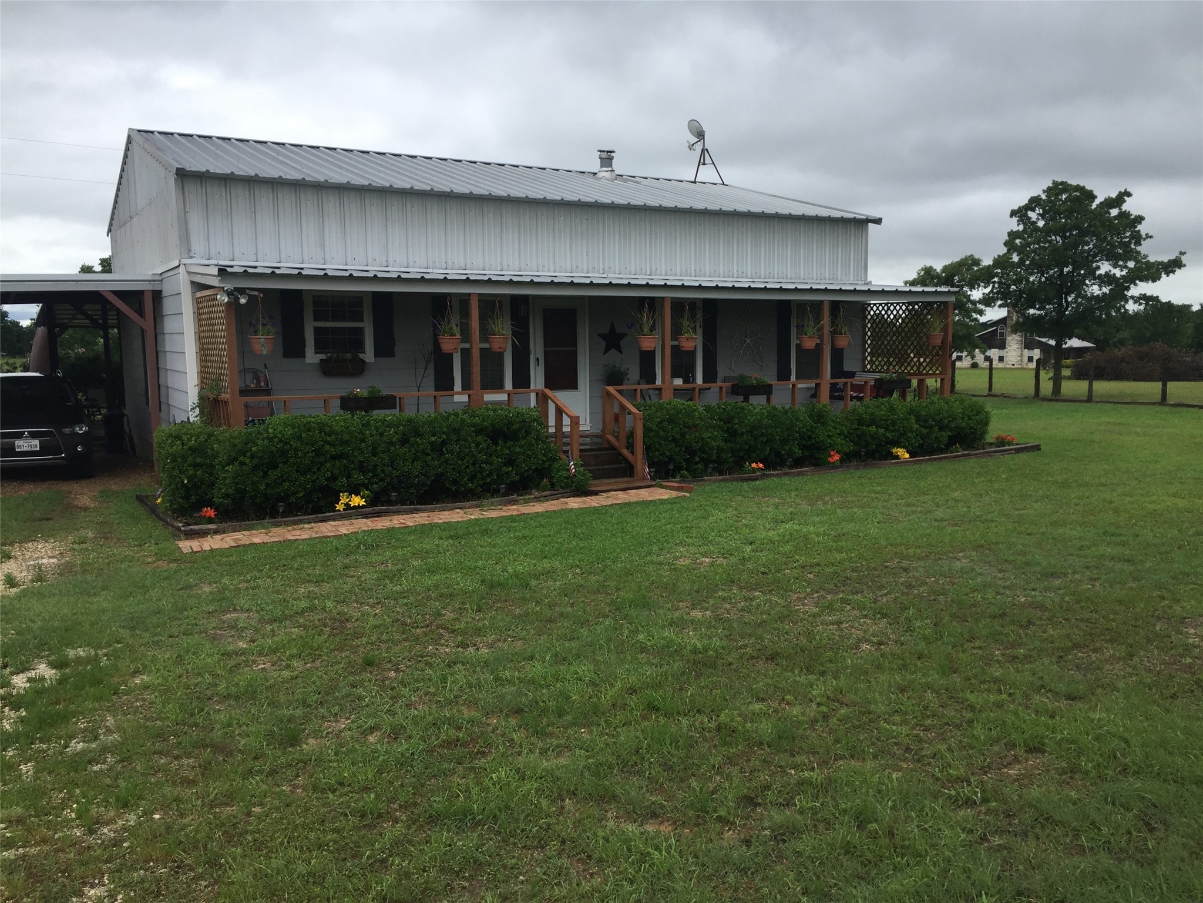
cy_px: 452
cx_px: 602
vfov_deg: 48.2
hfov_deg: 61.7
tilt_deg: -5.9
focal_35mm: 29
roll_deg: -1.4
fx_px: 1008
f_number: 2.2
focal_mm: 4.15
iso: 32
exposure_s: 1/1099
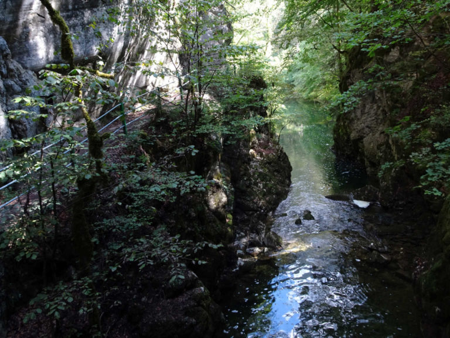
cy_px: 169
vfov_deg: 56.8
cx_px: 225
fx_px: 312
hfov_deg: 71.6
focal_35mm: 24
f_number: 3.5
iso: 80
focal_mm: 4.1
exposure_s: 1/30
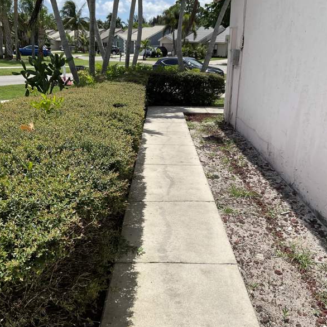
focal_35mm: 35
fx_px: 374
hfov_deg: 47.2
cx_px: 155
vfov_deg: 47.2
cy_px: 162
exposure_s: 1/2667
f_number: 1.8
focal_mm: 3
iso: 16
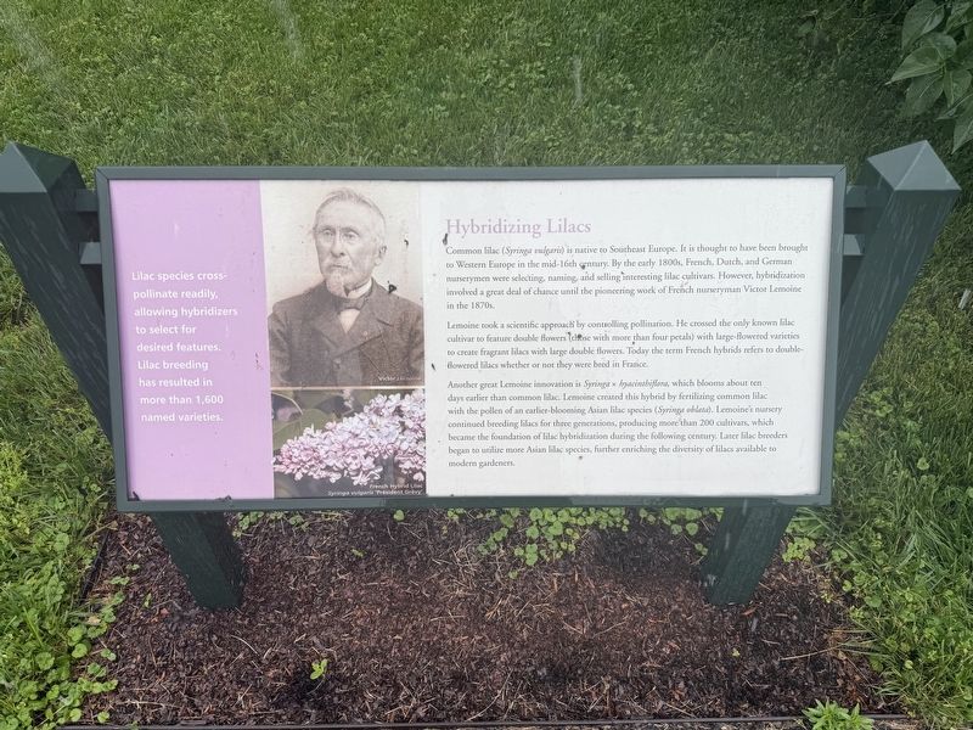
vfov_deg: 56.8
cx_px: 486
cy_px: 365
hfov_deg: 71.6
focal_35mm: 24
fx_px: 675
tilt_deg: -45.1
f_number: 1.78
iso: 80
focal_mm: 6.76
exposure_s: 1/372
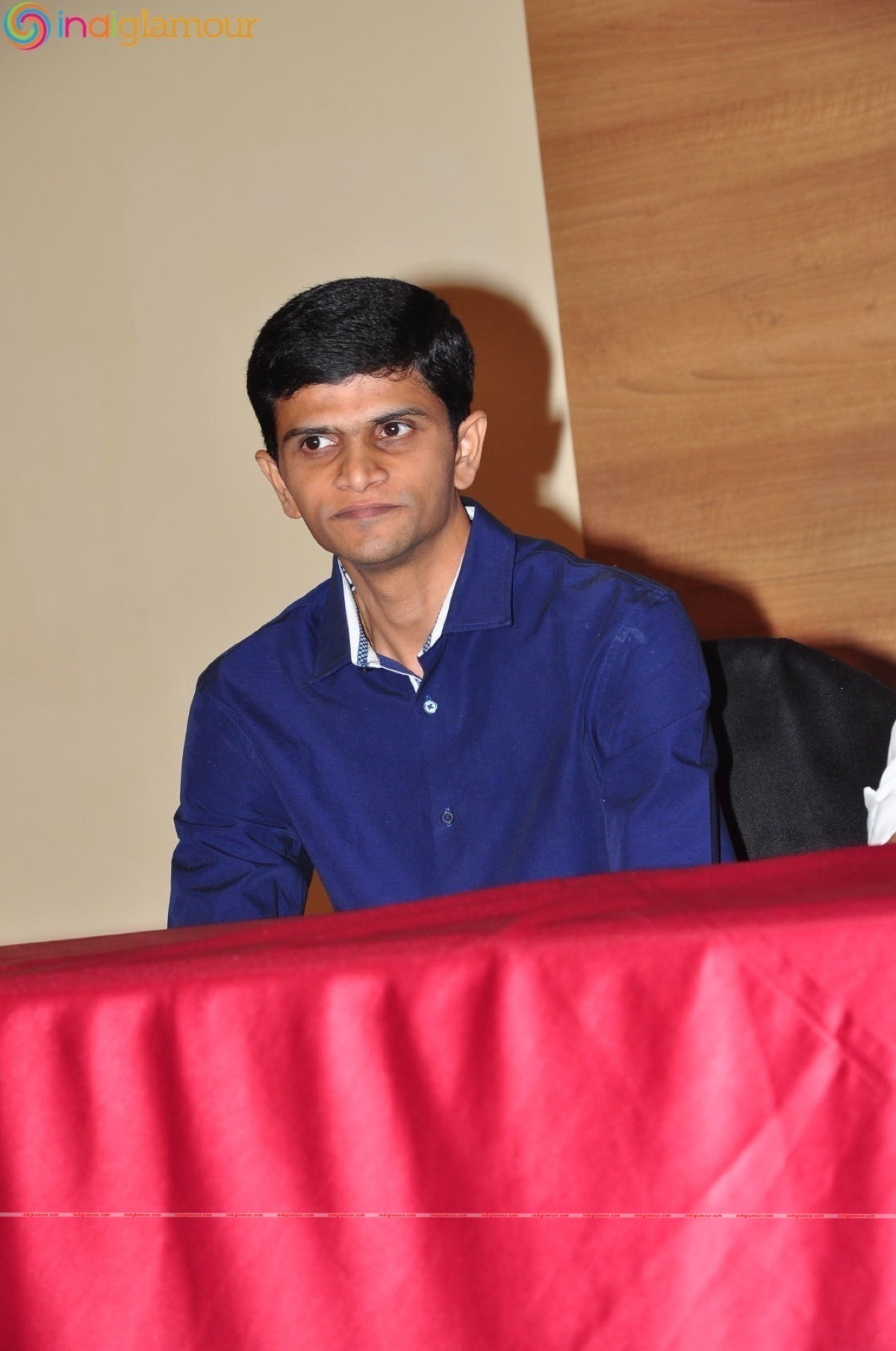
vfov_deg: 13.1
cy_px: 676
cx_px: 448
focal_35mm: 158
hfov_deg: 8.7
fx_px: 5898
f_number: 9
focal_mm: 105
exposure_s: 1/125
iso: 500
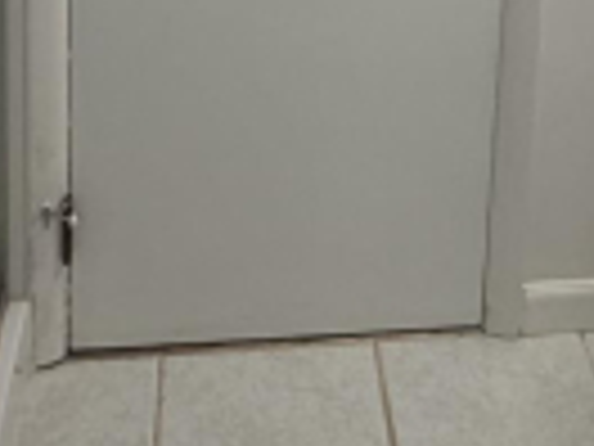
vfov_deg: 17.2
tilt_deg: -8.3
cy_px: -342
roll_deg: -1.2
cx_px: 385
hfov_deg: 27.3
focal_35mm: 71
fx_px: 1218
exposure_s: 1/120
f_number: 2.2
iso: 200
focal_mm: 2.22
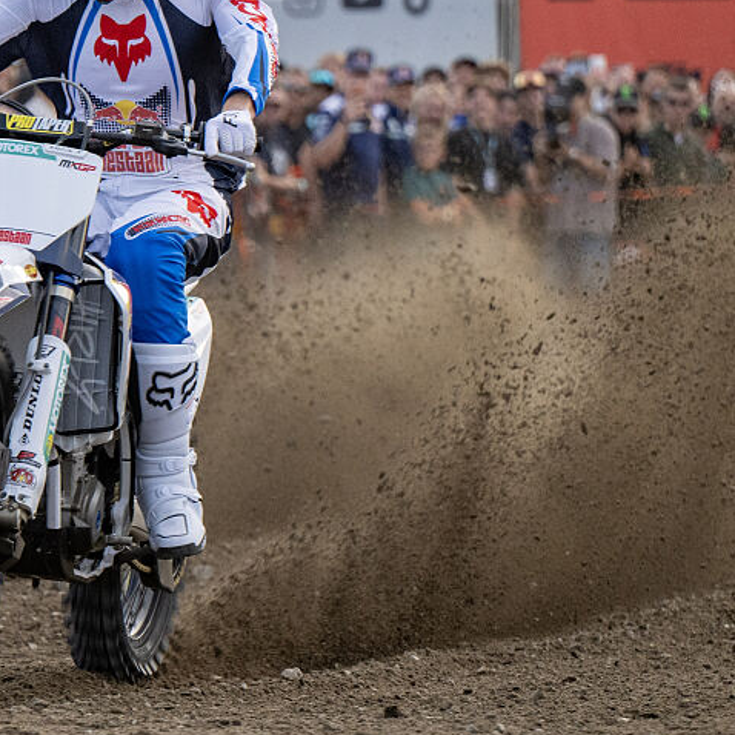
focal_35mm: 352
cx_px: -121
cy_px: 321
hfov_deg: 5.0
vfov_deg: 5.0
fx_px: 8456
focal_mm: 160
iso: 640
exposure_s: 1/800
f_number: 4.5
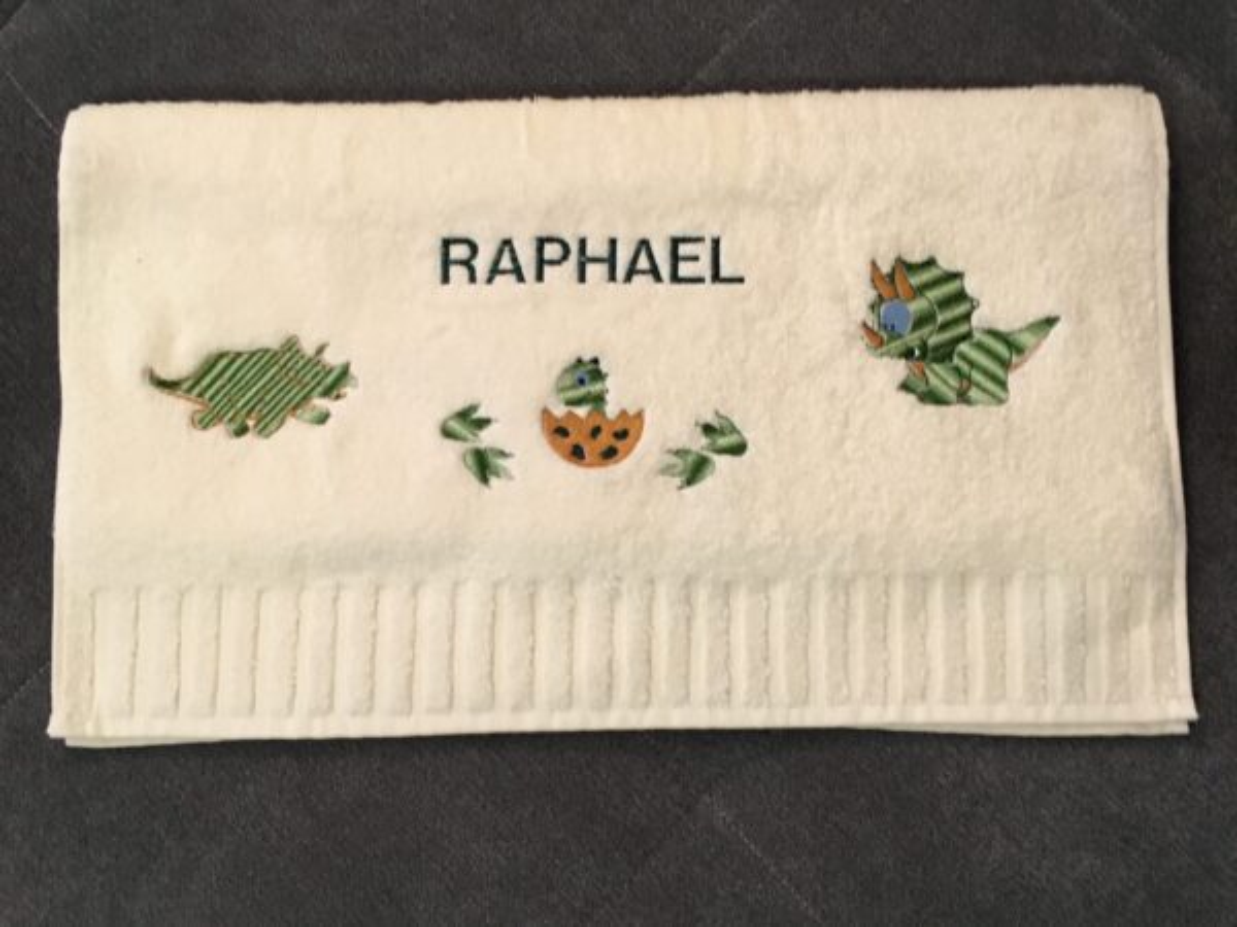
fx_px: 1036
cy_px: 464
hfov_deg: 61.7
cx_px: 618
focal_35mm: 29
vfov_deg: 48.2
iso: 200
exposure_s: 1/20
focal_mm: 4.15
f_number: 2.2
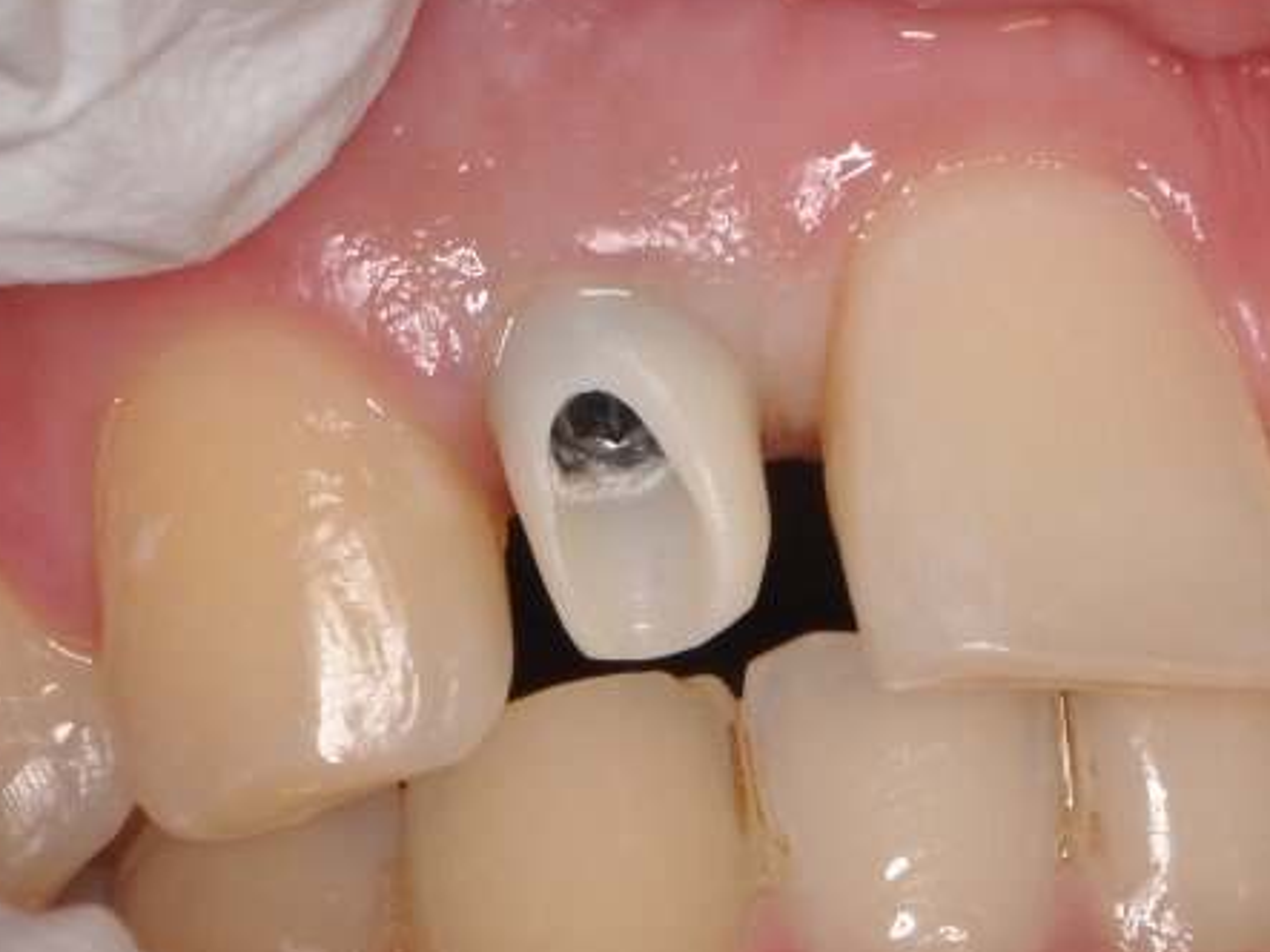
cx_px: 596
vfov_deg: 6.8
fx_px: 8021
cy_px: 529
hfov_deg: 9.1
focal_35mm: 219
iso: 200
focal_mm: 105
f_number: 25
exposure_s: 1/80
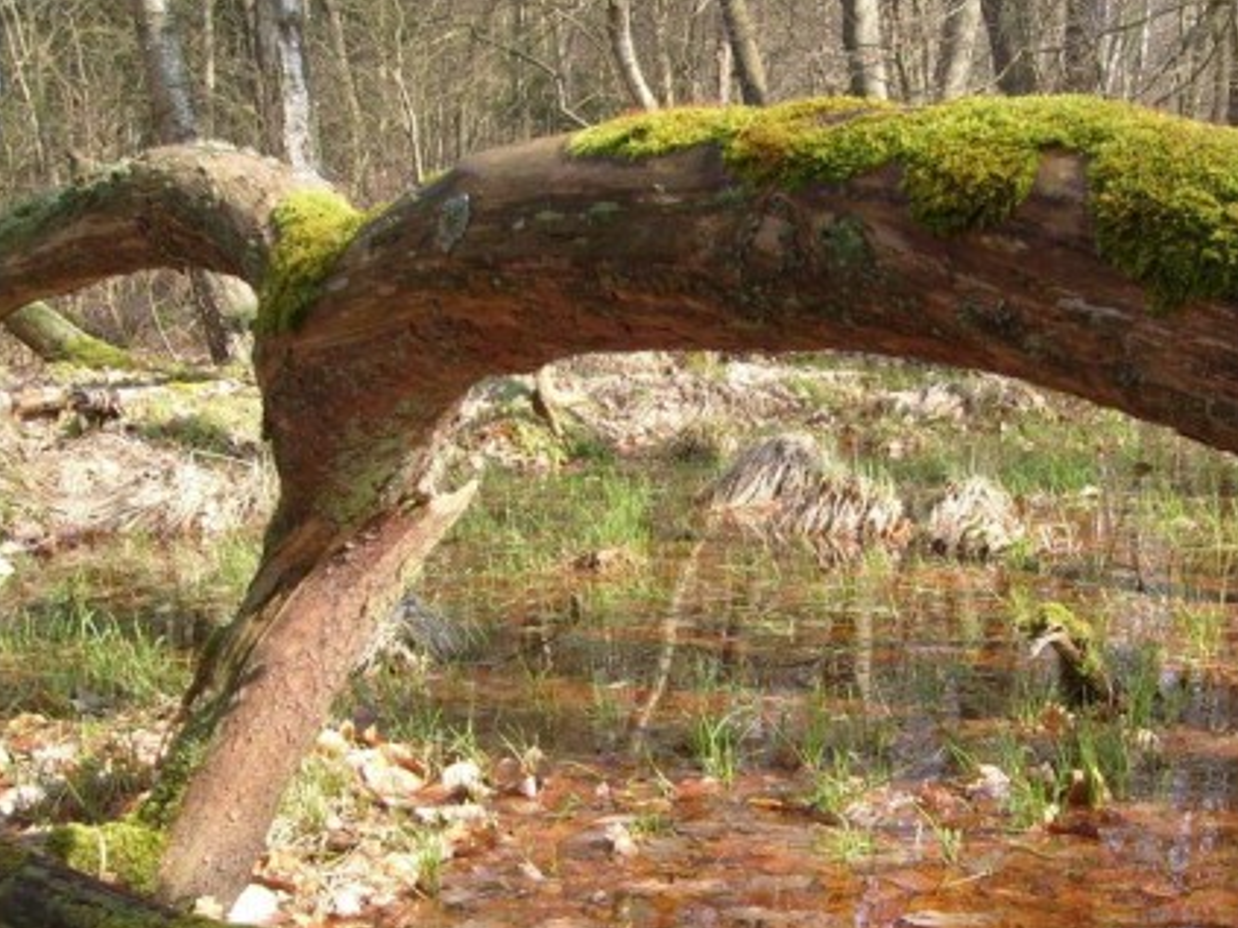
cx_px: 805
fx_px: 2181
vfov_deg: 23.9
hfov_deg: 31.5
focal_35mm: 61
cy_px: 626
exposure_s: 1/250
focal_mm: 7.2
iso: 80
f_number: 3
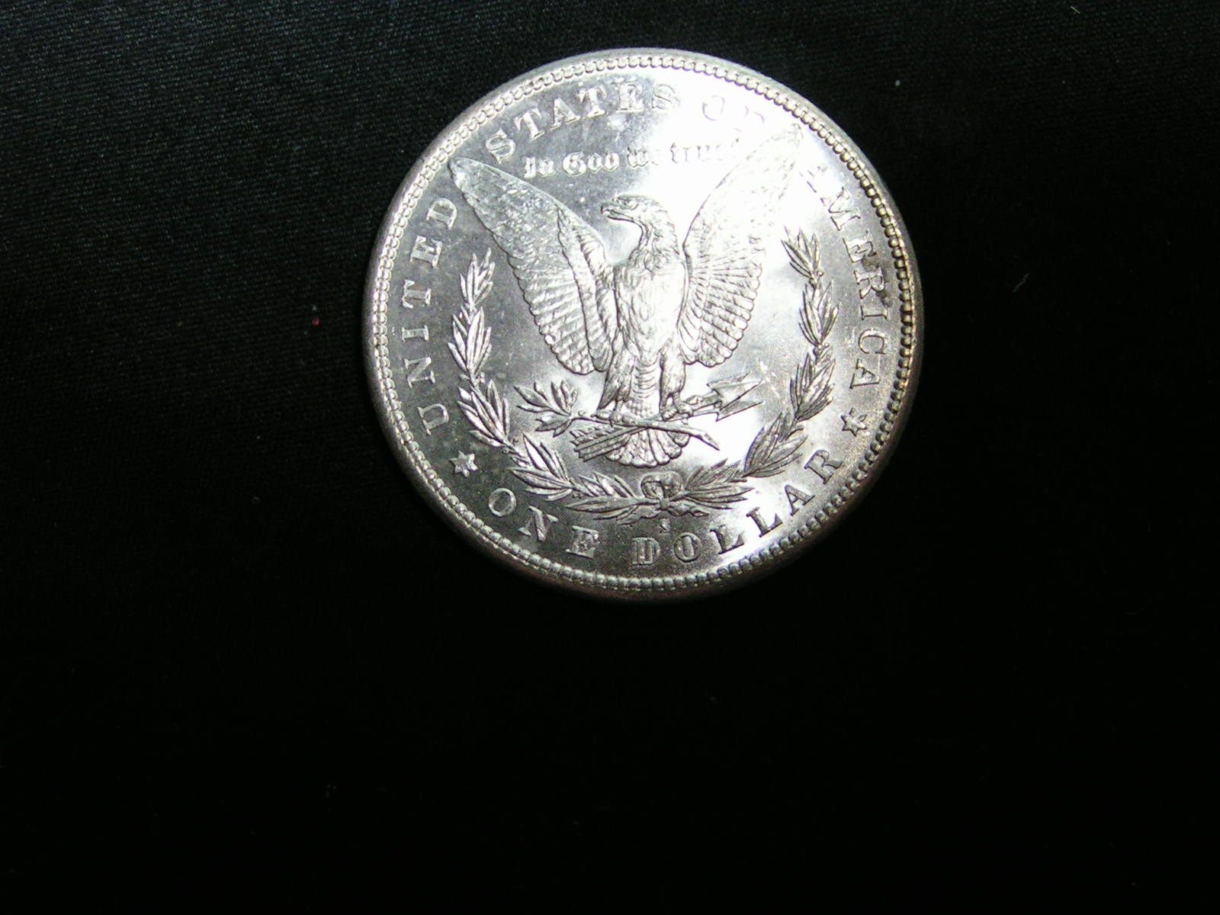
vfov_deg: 23.3
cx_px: 610
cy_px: 458
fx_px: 2220
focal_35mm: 63
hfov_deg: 30.7
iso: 160
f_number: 3.2
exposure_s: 1/50
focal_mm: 9.7
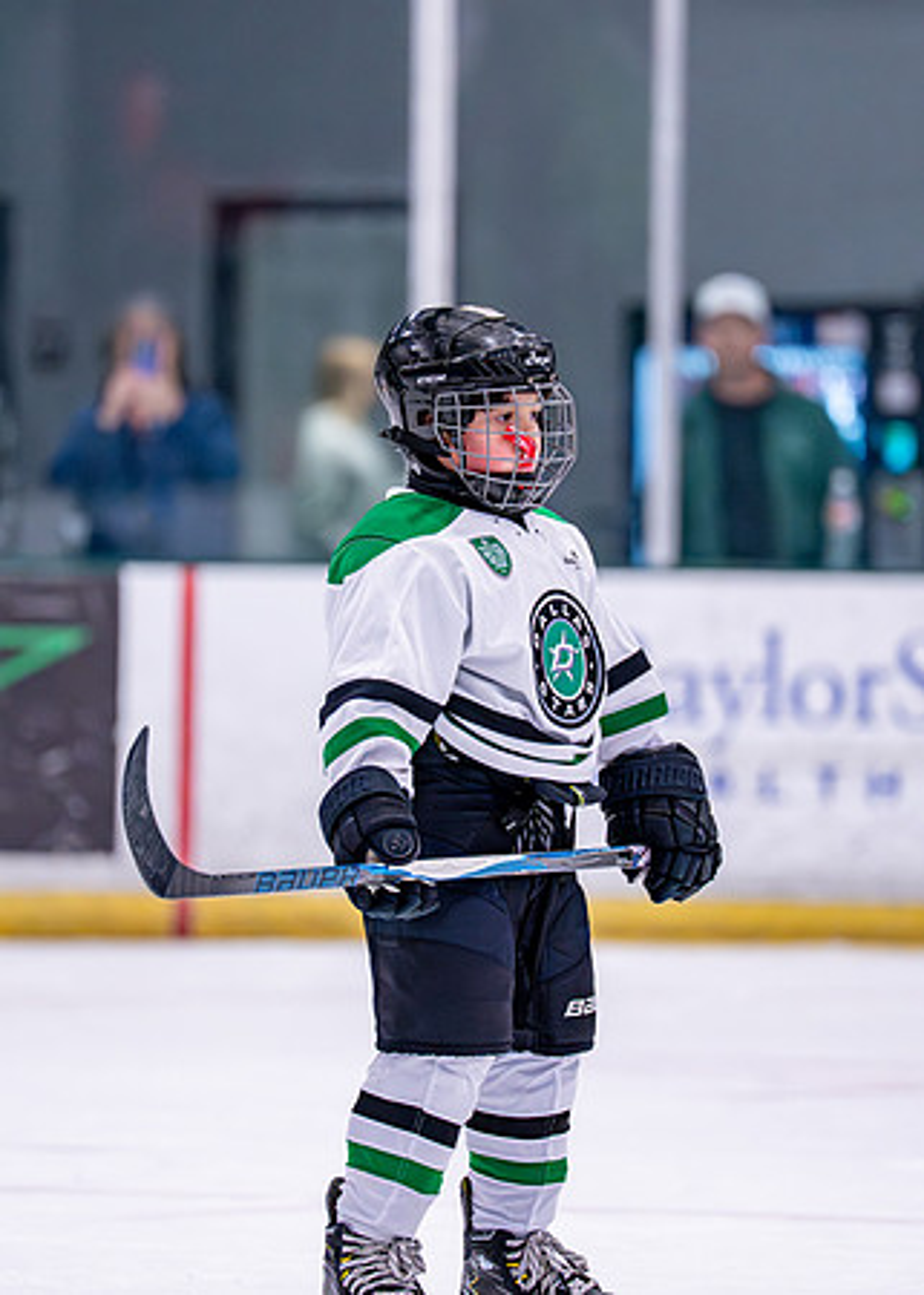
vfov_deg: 6.3
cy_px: 596
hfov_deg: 4.5
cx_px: 533
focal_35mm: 319
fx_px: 11737
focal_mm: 200
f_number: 2.8
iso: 2500
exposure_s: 1/1250
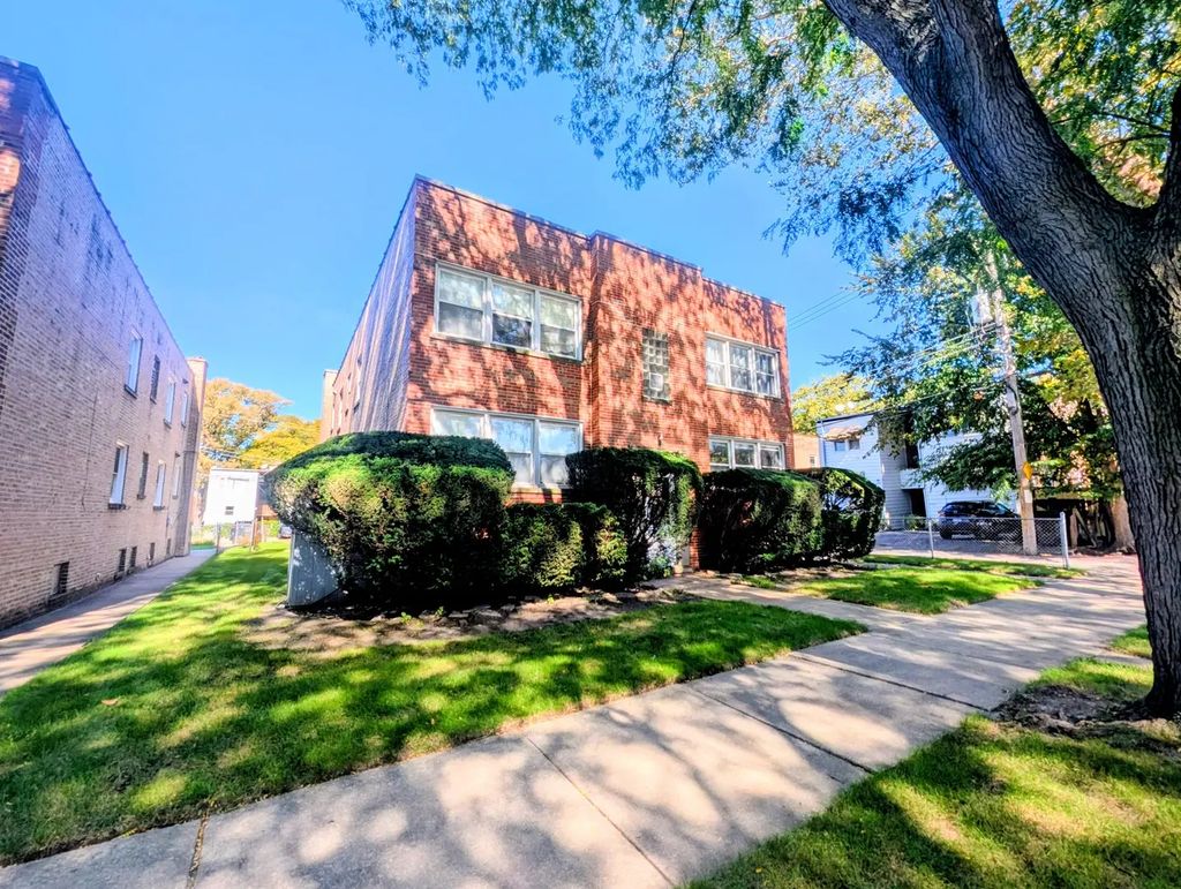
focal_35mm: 13
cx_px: 590
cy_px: 444
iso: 47
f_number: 2.2
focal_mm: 1.95
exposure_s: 1/816
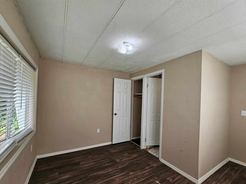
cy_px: 99
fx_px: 99
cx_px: 130
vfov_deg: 85.5
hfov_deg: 102.0
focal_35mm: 14
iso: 64
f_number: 2.2
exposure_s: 1/120
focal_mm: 2.2
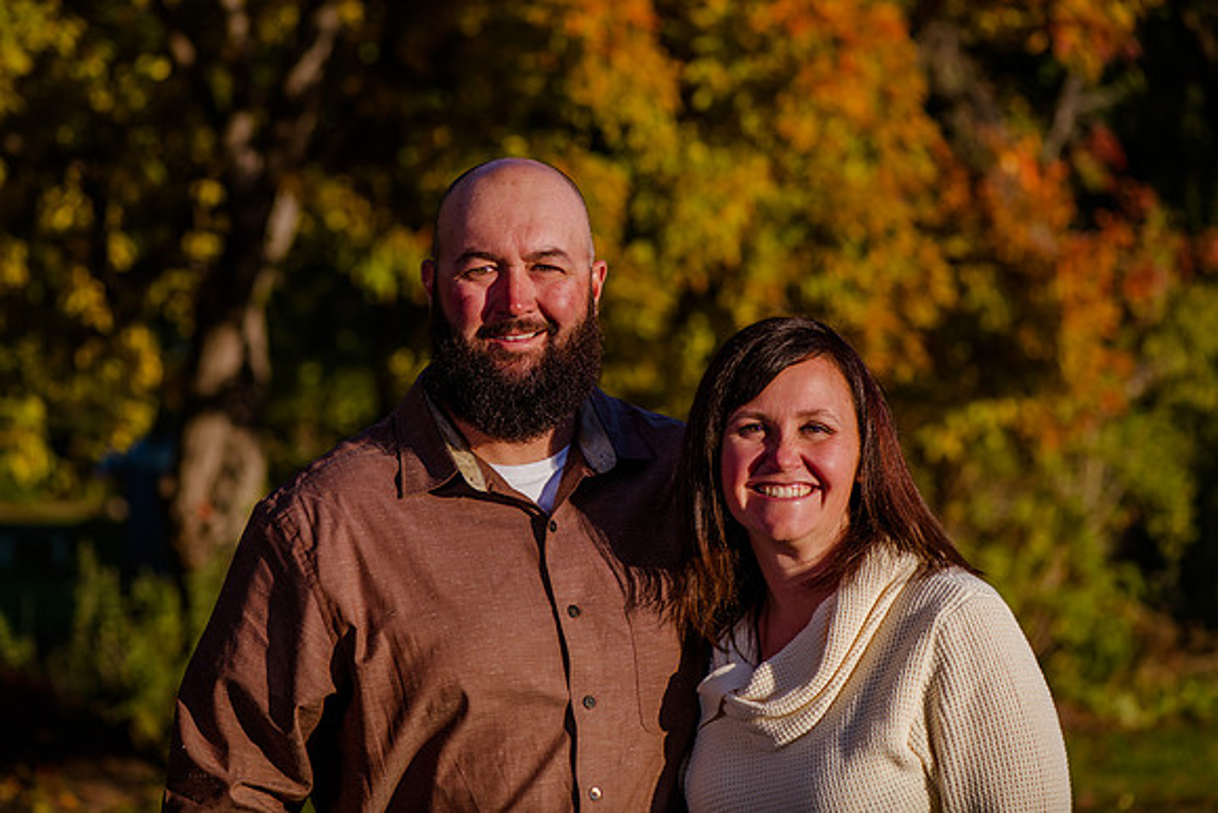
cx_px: 580
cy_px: 343
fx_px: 4110
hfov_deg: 16.9
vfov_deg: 11.3
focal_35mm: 121
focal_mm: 105
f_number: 4.5
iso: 100
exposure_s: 1/800
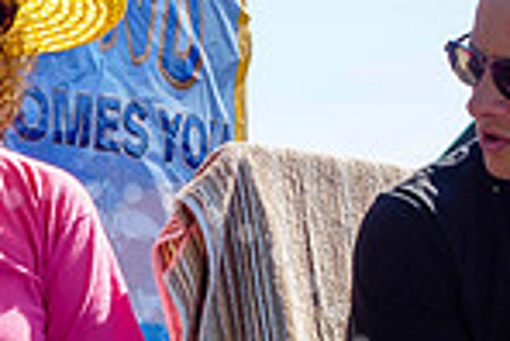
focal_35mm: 244
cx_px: 86
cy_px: 505
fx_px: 3460
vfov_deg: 5.6
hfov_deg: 8.4
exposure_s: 1/1000
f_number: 3.5
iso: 200
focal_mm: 29
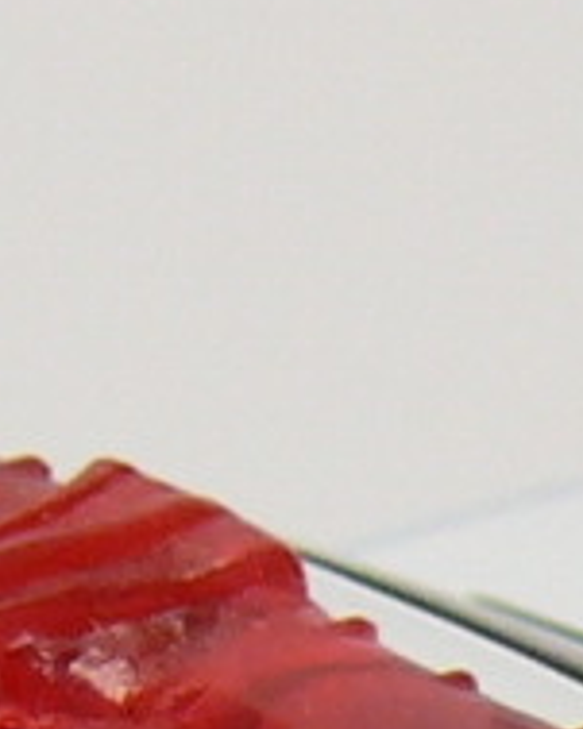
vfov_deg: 2.4
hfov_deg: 1.9
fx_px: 17290
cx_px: 243
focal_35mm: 801
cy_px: 1419
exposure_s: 1/30
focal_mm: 13
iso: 100
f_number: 4
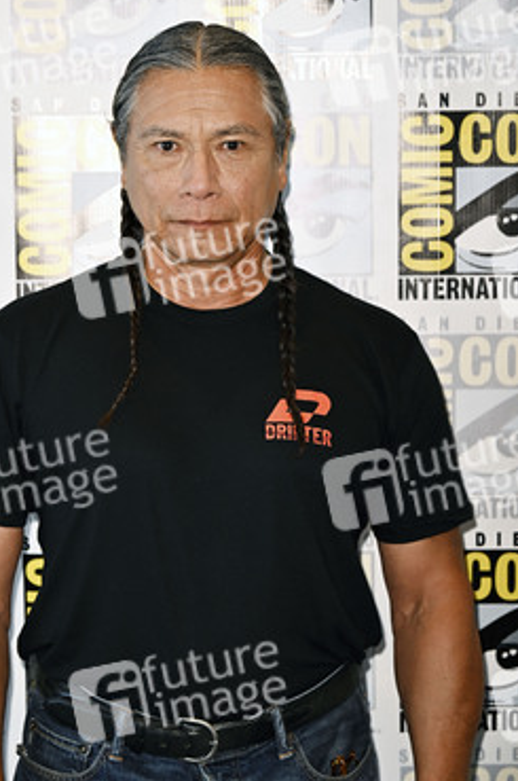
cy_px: 375
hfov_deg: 13.3
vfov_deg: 19.9
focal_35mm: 103
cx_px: 239
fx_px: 2229
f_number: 5
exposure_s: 1/250
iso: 1250
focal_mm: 95
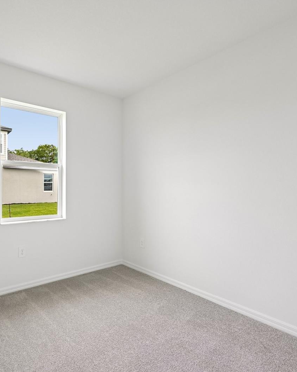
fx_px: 220
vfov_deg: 80.4
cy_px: 187
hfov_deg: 66.0
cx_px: 95
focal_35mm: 20
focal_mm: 14
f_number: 8
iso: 400
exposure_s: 1/80
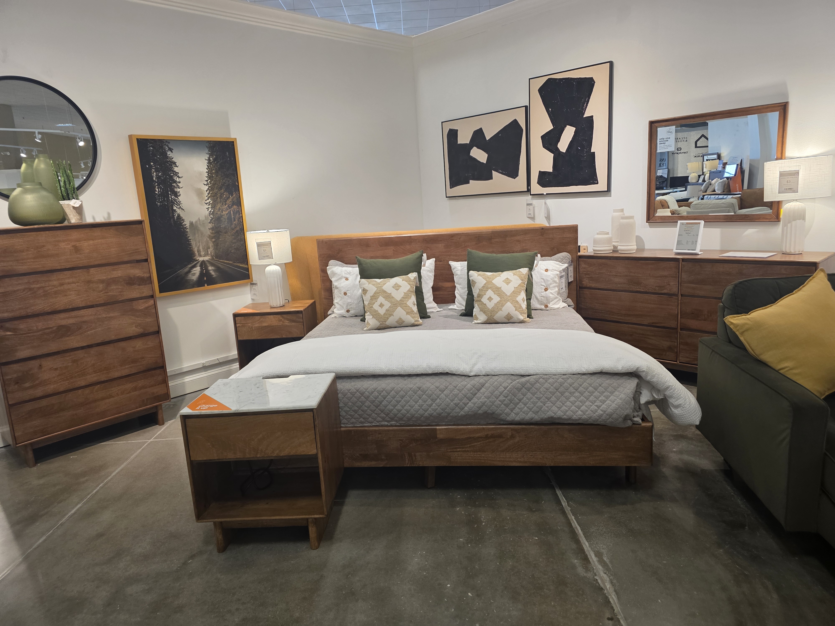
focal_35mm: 23
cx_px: 418
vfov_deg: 58.9
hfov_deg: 73.9
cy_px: 313
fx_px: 555
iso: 160
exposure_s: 1/120
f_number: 1.7
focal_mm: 6.3
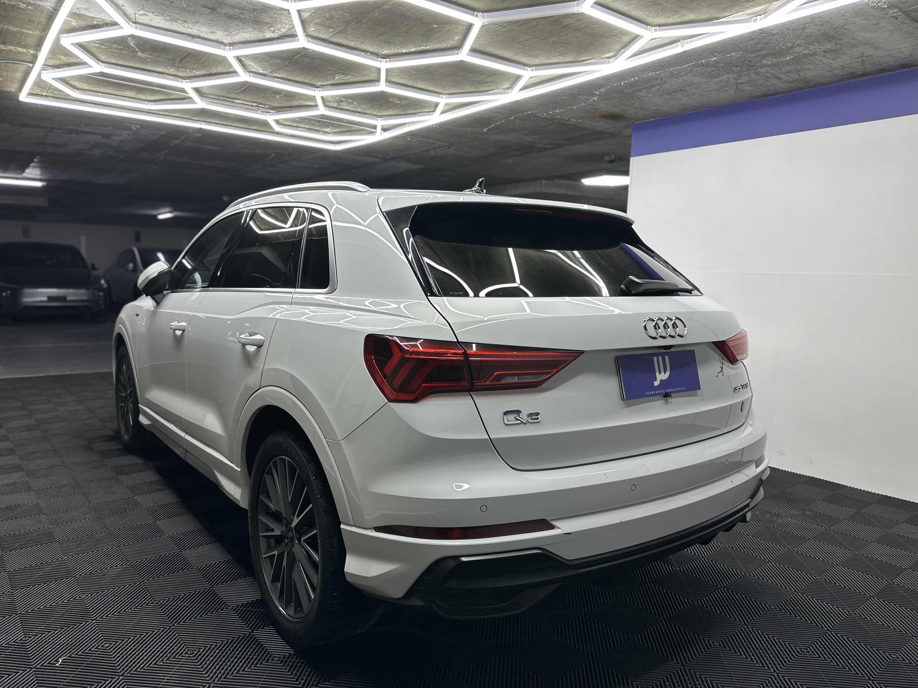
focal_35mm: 24
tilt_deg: -6.5
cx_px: 459
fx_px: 636
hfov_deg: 71.6
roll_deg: -0.8
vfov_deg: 56.8
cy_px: 344
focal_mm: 6.86
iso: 80
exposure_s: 1/100
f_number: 1.78
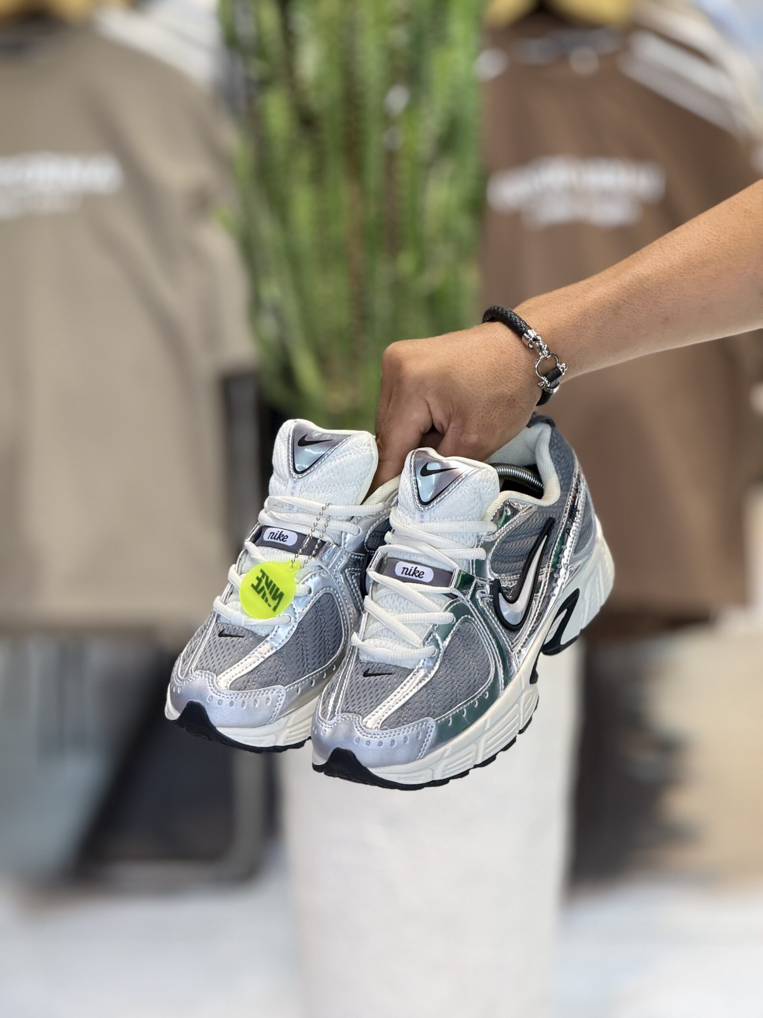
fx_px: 3527
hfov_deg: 12.3
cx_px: 382
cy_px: 509
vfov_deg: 16.4
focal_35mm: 120
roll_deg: +0.5
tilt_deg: -12.3
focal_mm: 15.66
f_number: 2.8
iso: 125
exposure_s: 1/100
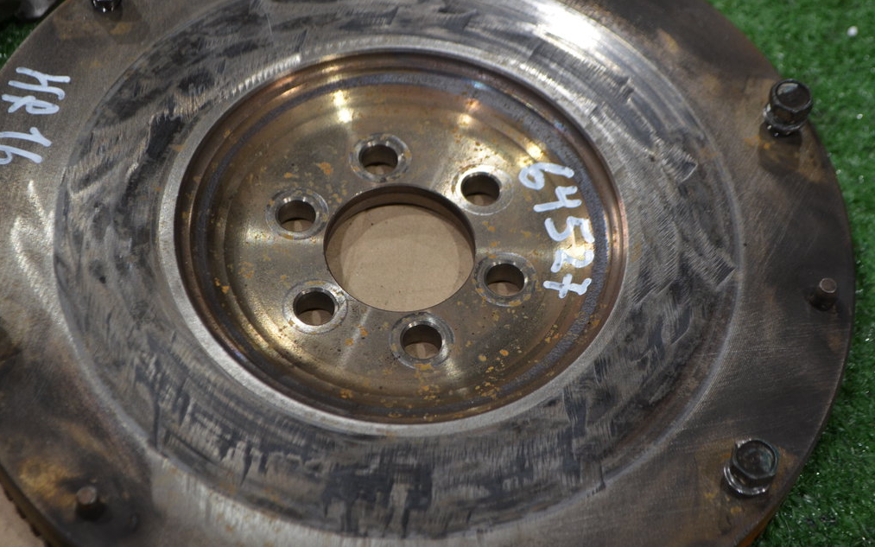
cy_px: 271
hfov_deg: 27.8
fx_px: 1765
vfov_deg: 17.6
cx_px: 441
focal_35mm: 74
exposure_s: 1/60
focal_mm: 48
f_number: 5.3
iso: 800
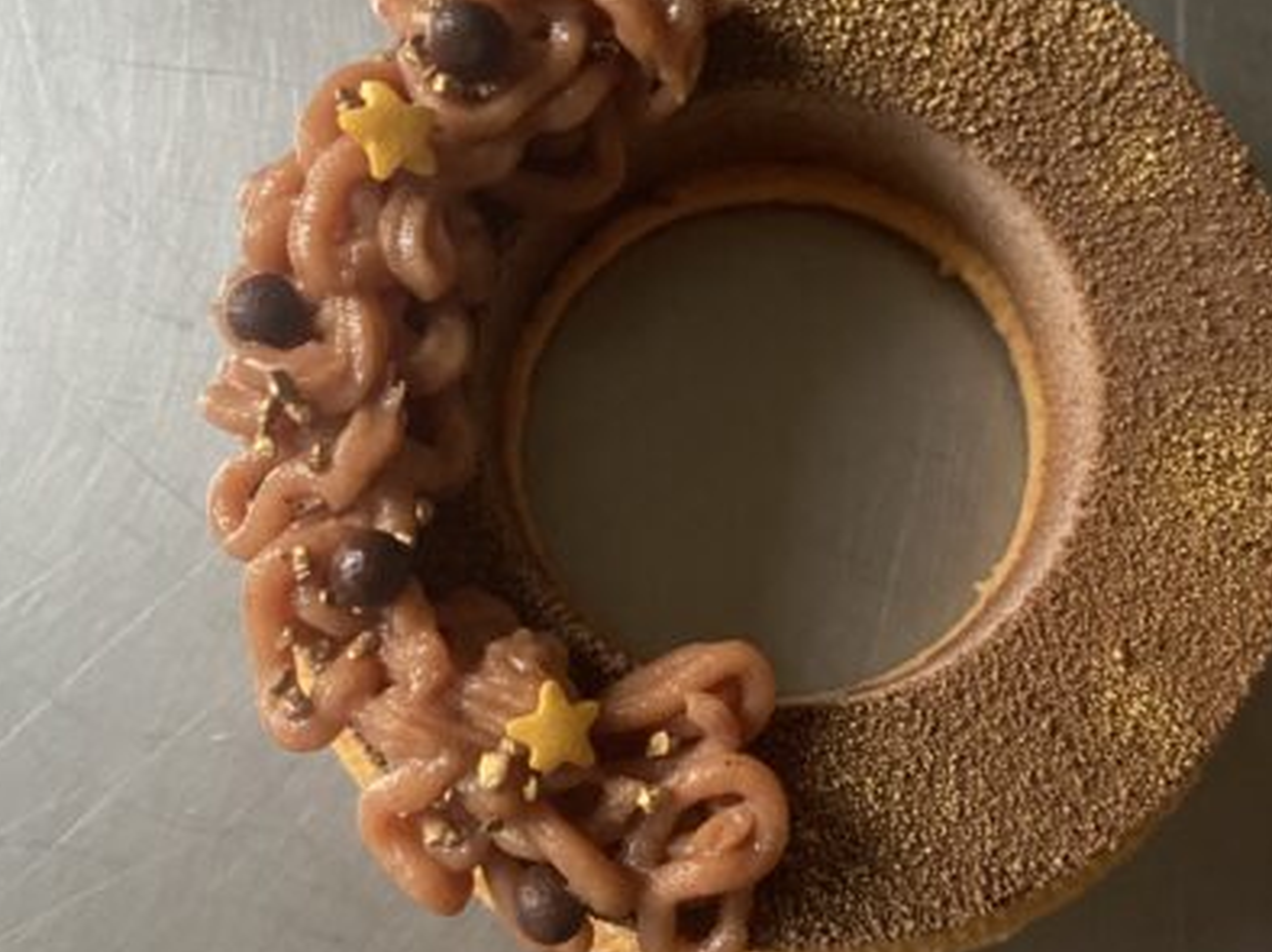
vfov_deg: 32.8
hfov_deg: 42.7
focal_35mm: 44
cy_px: 432
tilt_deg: -82.2
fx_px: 1616
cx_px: 767
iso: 640
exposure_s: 1/30
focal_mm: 4.25
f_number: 1.8
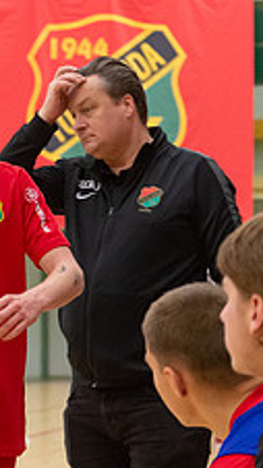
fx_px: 2543
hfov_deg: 5.8
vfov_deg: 10.5
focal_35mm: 205
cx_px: -211
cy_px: 380
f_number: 4.5
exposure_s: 1/640
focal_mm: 75
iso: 2500
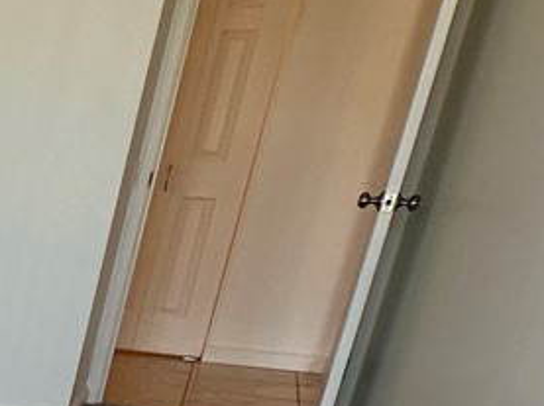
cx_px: -758
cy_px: 510
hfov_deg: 14.9
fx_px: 1271
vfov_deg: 17.2
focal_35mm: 81
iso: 50
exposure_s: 1/99
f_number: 2.2
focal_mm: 2.22
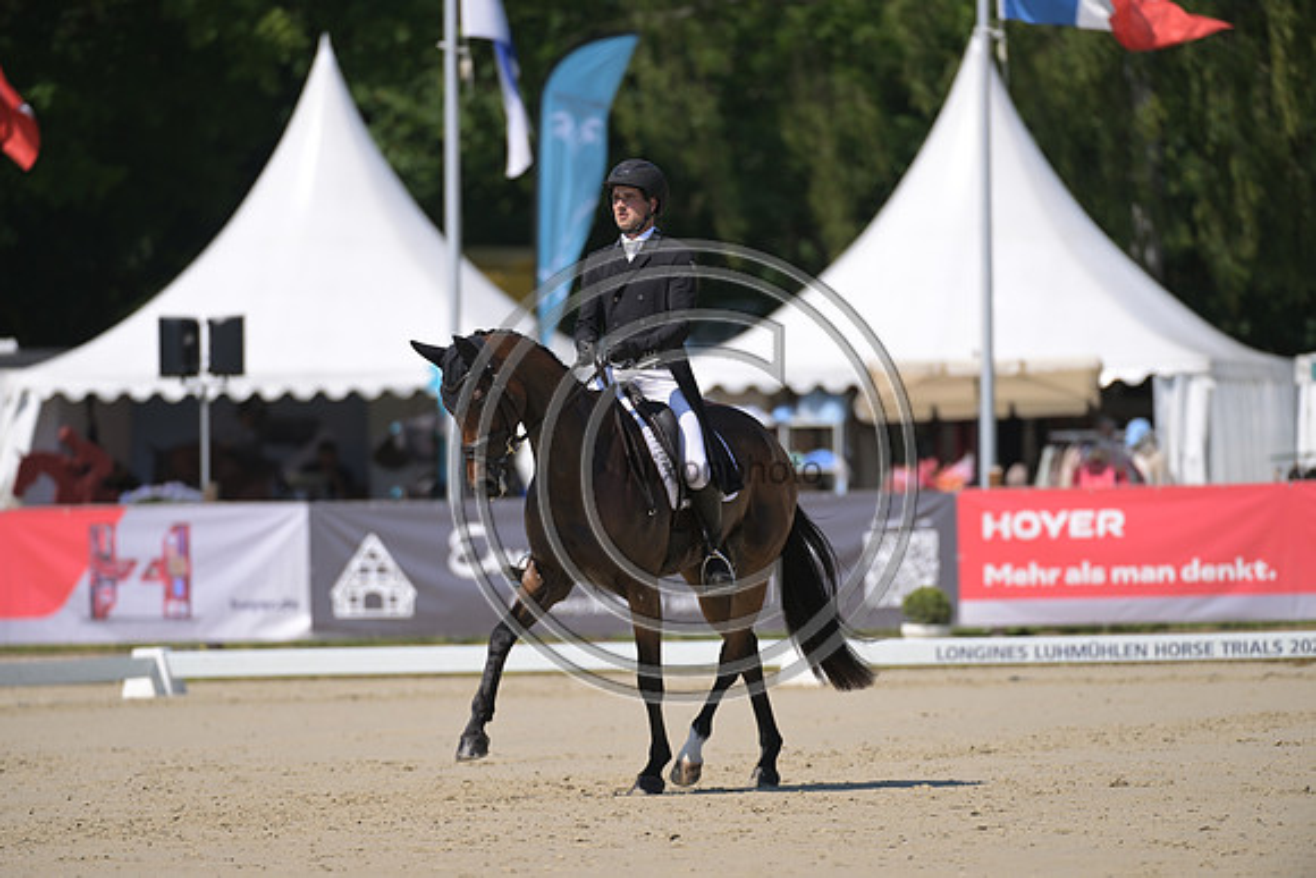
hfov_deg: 5.4
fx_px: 13894
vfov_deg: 3.6
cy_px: 439
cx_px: 658
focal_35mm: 380
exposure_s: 1/1250
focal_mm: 380
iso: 180
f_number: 5
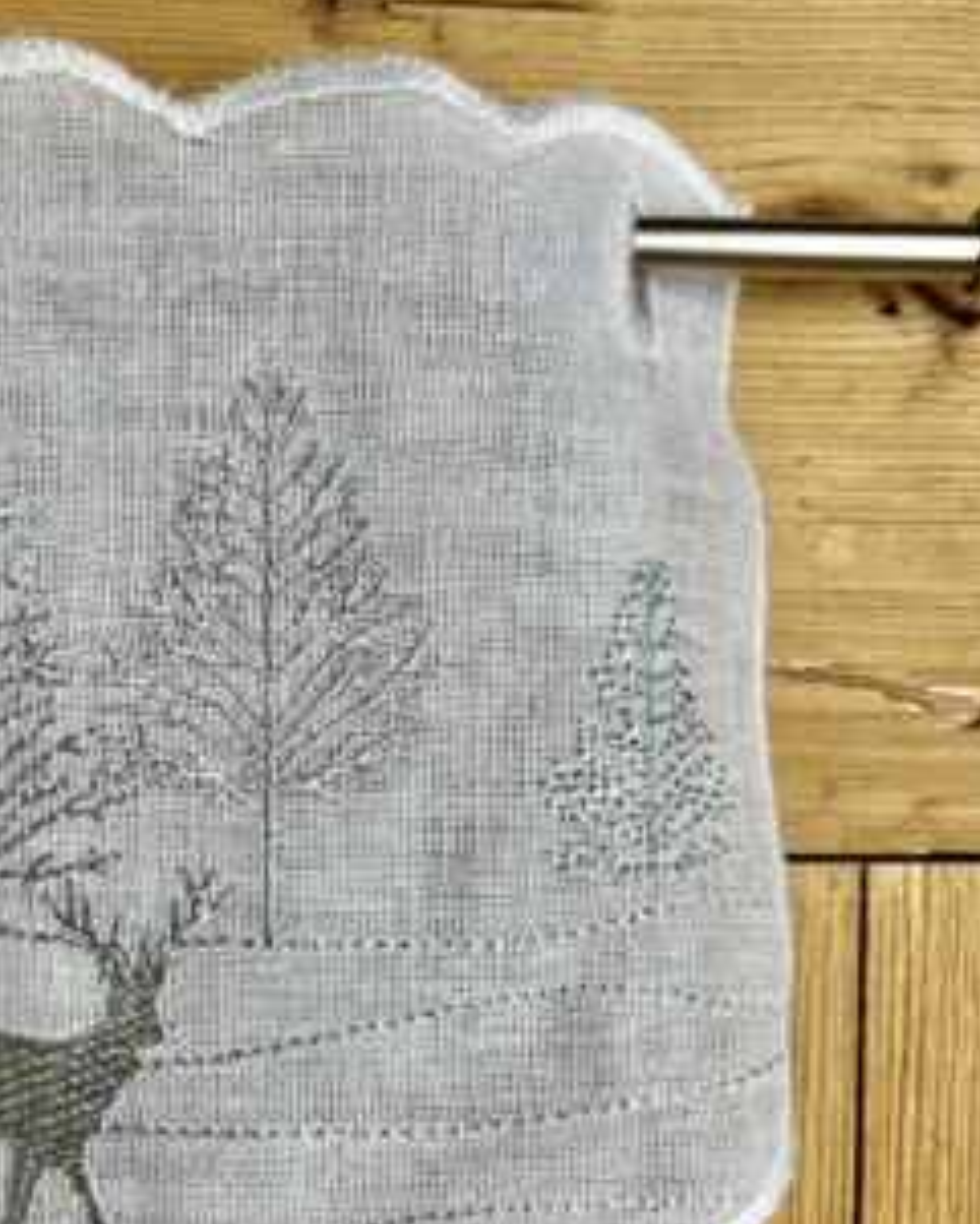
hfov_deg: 33.2
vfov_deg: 40.4
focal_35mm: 45
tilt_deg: -2.6
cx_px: 350
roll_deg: +1.1
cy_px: 864
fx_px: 1631
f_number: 1.5
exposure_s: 1/394
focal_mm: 5.7
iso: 50
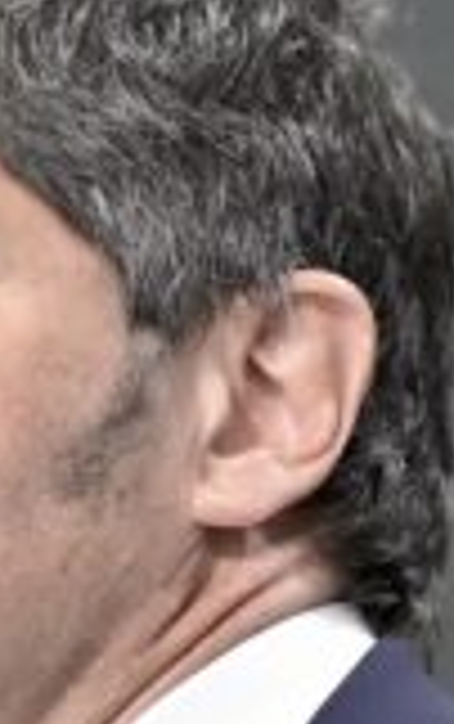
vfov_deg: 1.6
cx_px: -1200
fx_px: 26714
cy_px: -135
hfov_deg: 1.0
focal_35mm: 1353
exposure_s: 1/800
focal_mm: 200
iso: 3200
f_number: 3.5
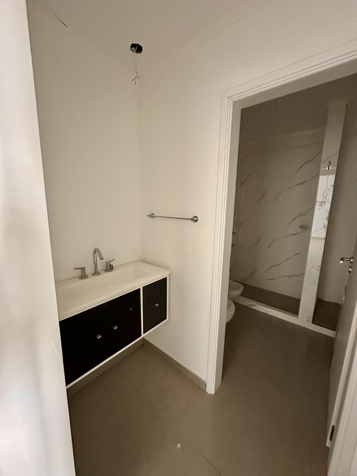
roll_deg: -1.2
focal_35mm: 14
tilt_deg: -9.7
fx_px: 193
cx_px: 178
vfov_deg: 102.1
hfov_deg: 85.7
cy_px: 238
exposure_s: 1/60
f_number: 2.2
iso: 1000
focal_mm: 2.22
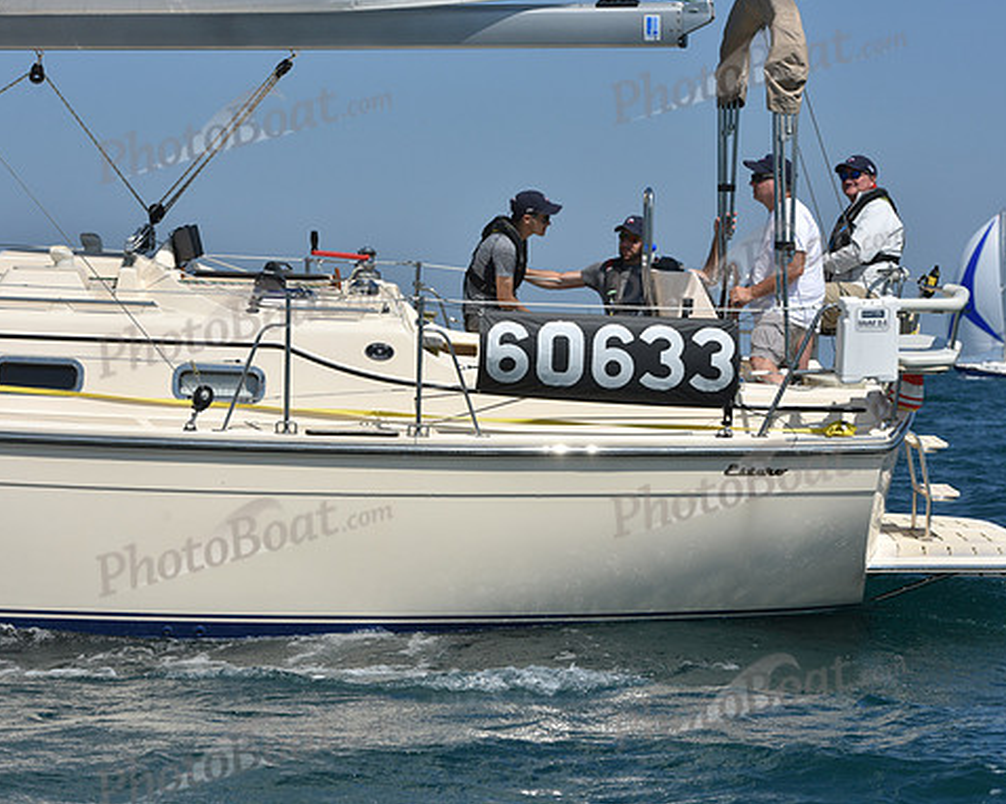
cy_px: 403
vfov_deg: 13.5
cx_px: 503
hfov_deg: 16.9
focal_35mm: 114
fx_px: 3393
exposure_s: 1/1600
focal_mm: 100
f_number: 9
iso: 250
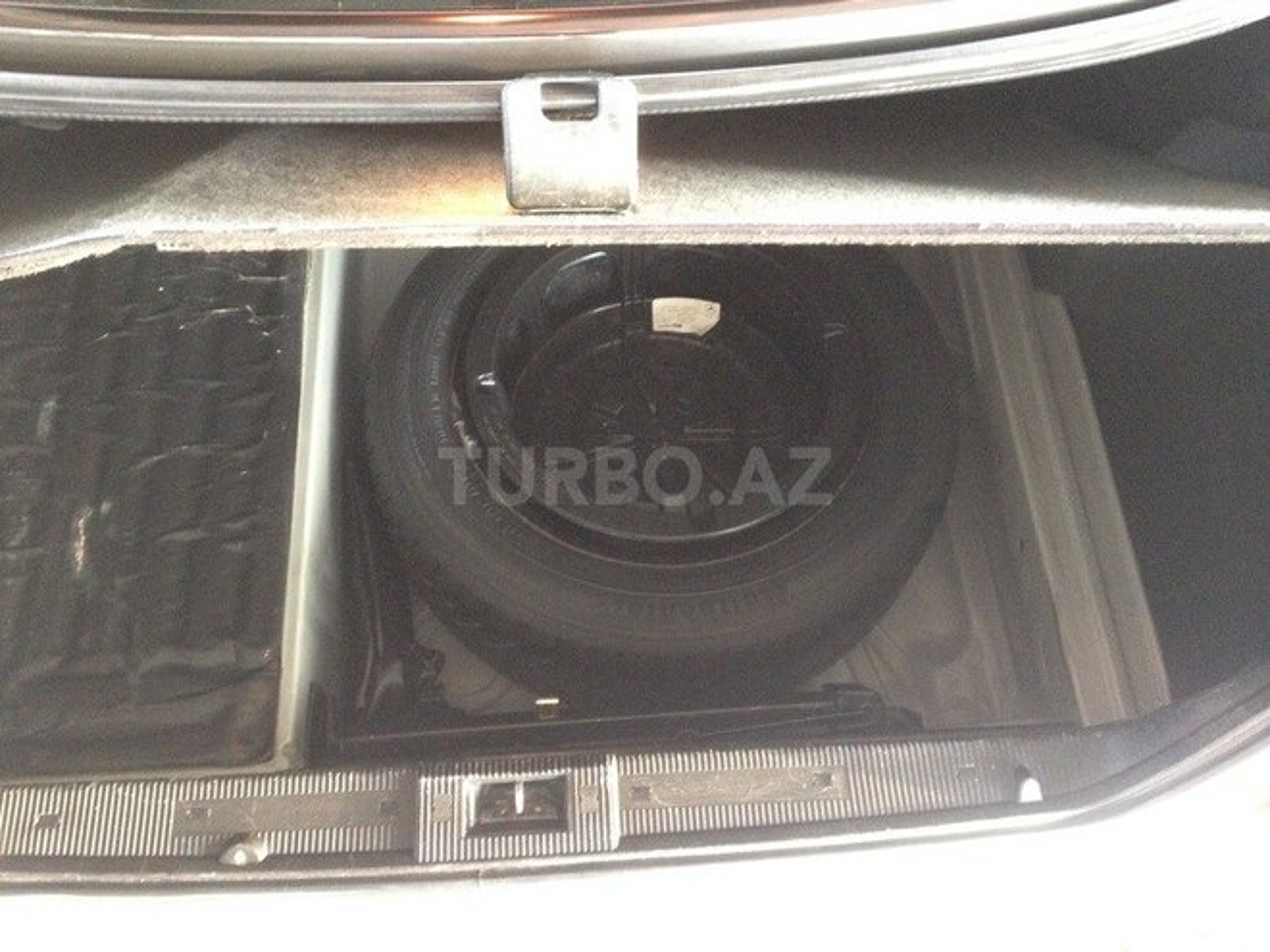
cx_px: 635
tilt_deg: -64.6
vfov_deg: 40.7
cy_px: 476
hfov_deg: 52.6
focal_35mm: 35
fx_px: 1284
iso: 500
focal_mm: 4.28
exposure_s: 1/15
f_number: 2.4
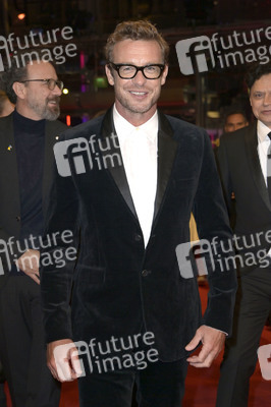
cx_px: 136
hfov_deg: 17.5
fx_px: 882
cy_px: 204
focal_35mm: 78
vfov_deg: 26.0
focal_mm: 78
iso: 1250
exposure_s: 1/250
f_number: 6.3
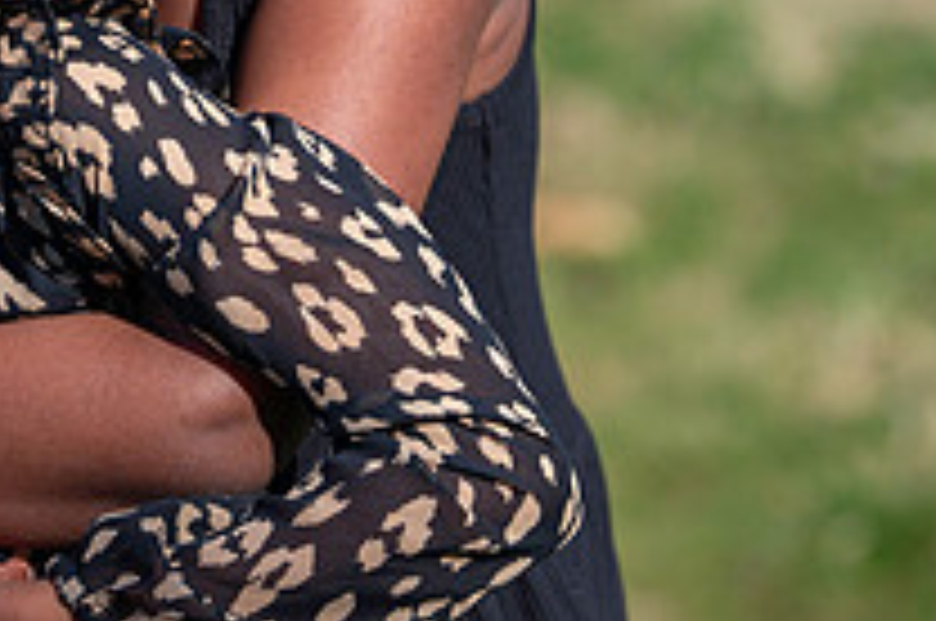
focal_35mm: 377
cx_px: 99
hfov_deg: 5.5
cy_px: -45
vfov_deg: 3.6
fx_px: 9787
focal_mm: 135
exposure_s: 1/1600
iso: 250
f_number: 4
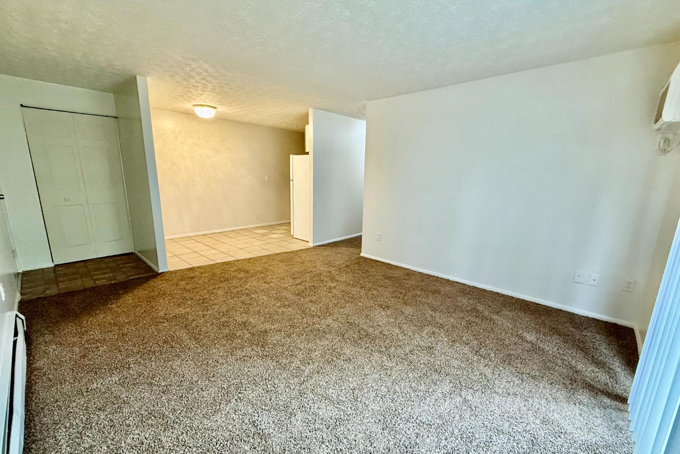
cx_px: 340
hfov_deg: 100.4
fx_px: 283
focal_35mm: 15
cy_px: 233
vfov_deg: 77.3
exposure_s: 1/60
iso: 400
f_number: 2.2
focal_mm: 2.22
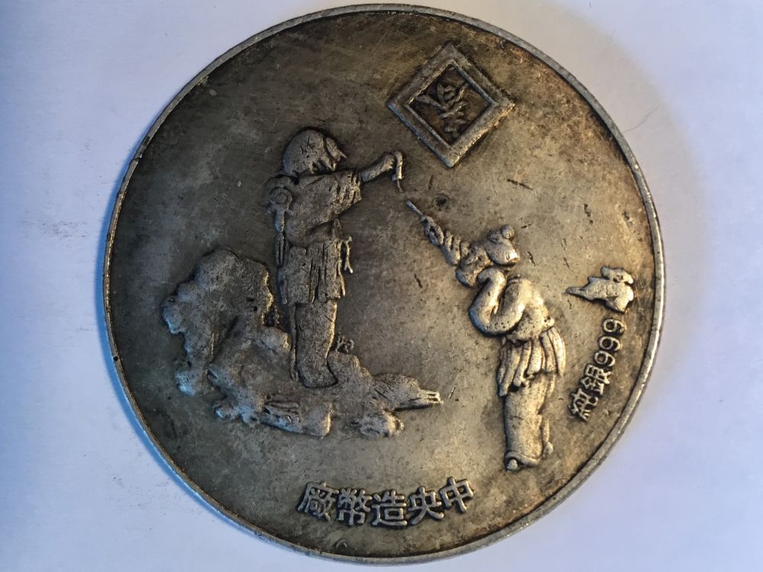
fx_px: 683
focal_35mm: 31
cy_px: 286
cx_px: 382
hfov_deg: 58.4
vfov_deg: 45.4
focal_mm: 3.3
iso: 50
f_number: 2.4
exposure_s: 1/30
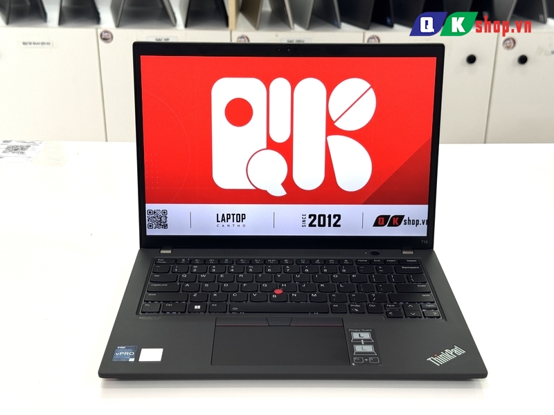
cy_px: 208
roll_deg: +0.5
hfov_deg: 39.7
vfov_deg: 30.3
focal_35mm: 48
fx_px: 768
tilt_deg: -23.5
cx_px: 277
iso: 64
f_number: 1.78
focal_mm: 6.76
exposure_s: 1/165
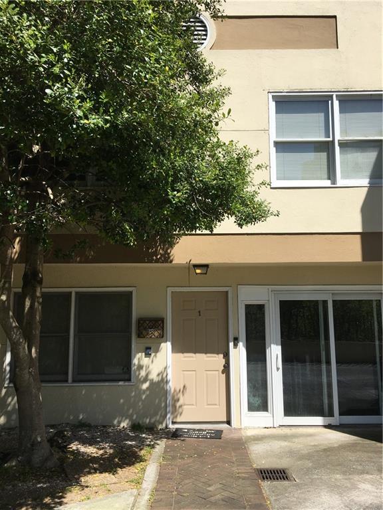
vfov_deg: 61.7
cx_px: 192
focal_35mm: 29
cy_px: 255
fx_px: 428
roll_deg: -0.4
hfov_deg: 48.2
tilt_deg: +8.6
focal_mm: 4.15
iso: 25
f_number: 2.2
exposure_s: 1/1876
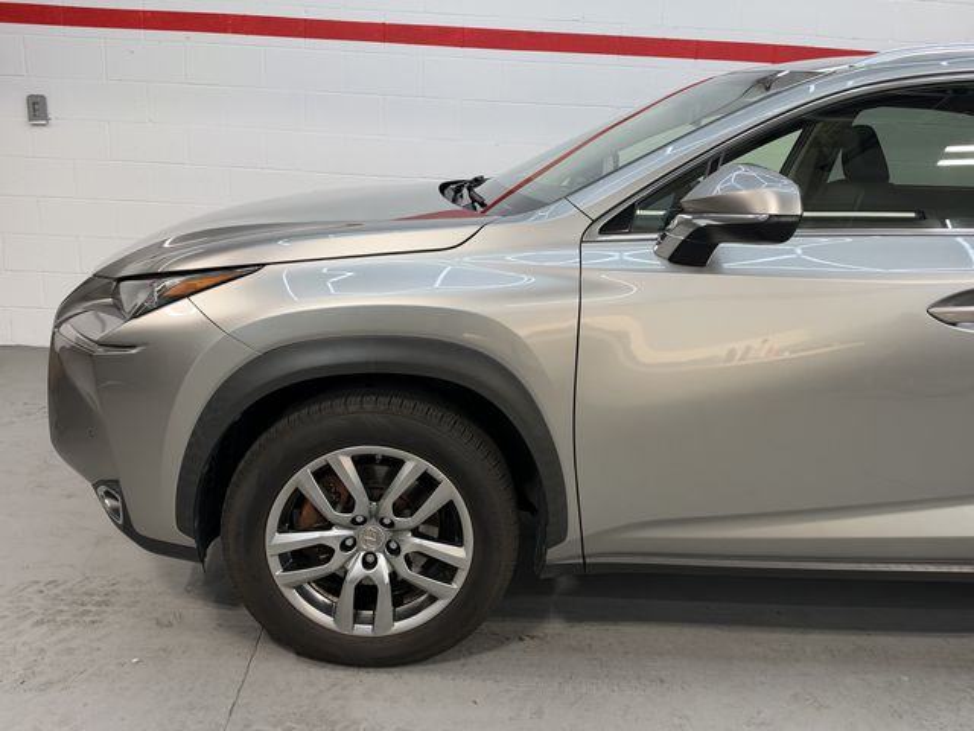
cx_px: 487
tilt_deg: -11.9
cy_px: 366
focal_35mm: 29
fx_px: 816
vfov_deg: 48.2
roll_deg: -1.9
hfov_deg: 61.7
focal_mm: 6.93
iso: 50
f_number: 1.8
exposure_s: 1/166
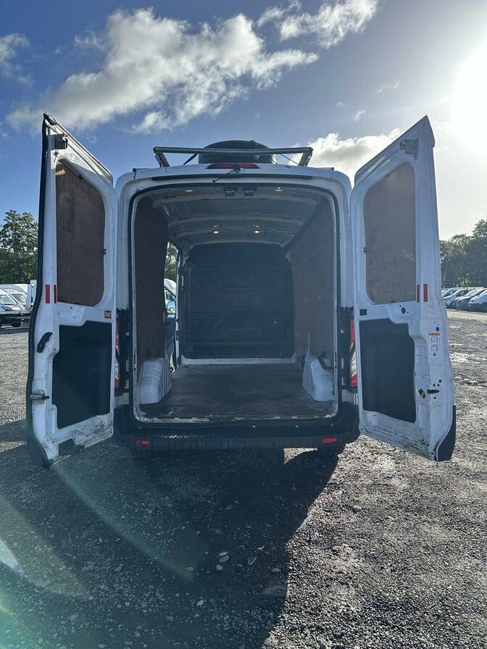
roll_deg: +0.4
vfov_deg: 71.6
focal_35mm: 24
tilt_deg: -2.7
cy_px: 324
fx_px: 450
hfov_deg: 56.8
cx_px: 244
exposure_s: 1/3356
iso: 80
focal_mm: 6.86
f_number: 1.78
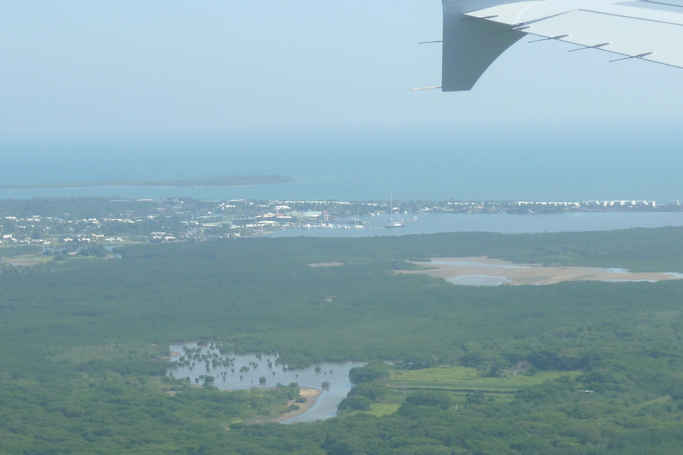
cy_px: 346
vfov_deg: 11.1
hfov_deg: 16.6
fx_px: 2333
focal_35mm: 123
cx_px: 198
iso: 80
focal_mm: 11.9
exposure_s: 1/320
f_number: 4.1
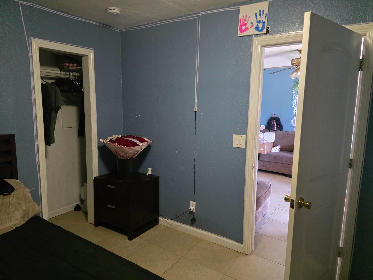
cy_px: 140
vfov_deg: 58.9
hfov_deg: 73.9
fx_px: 248
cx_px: 186
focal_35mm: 23
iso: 2000
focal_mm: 6.3
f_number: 1.7
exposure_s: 1/120
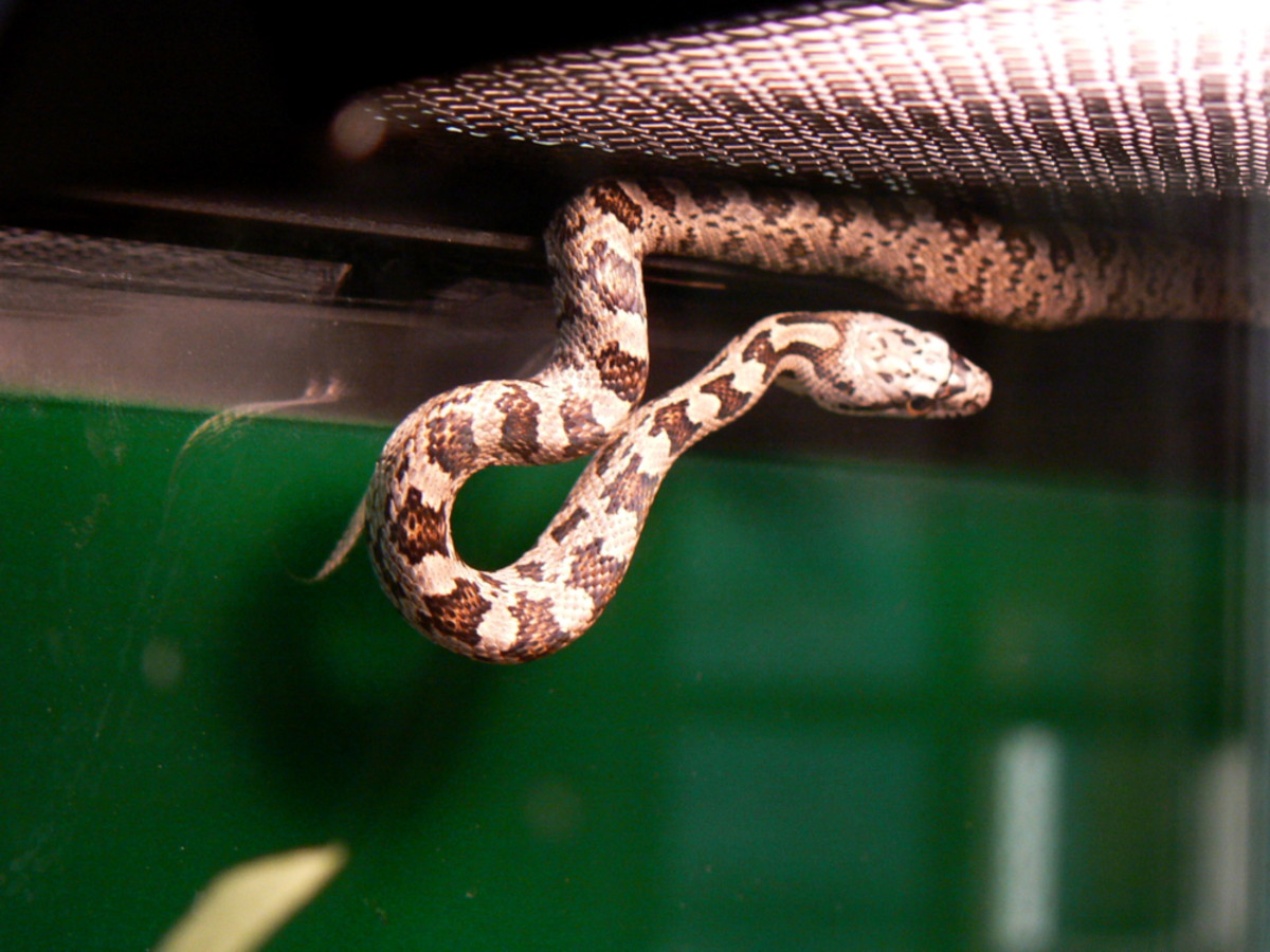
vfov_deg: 13.2
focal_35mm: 112
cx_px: 635
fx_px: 4109
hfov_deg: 17.6
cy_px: 476
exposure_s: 1/20
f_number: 3.2
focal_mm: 18.6
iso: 200
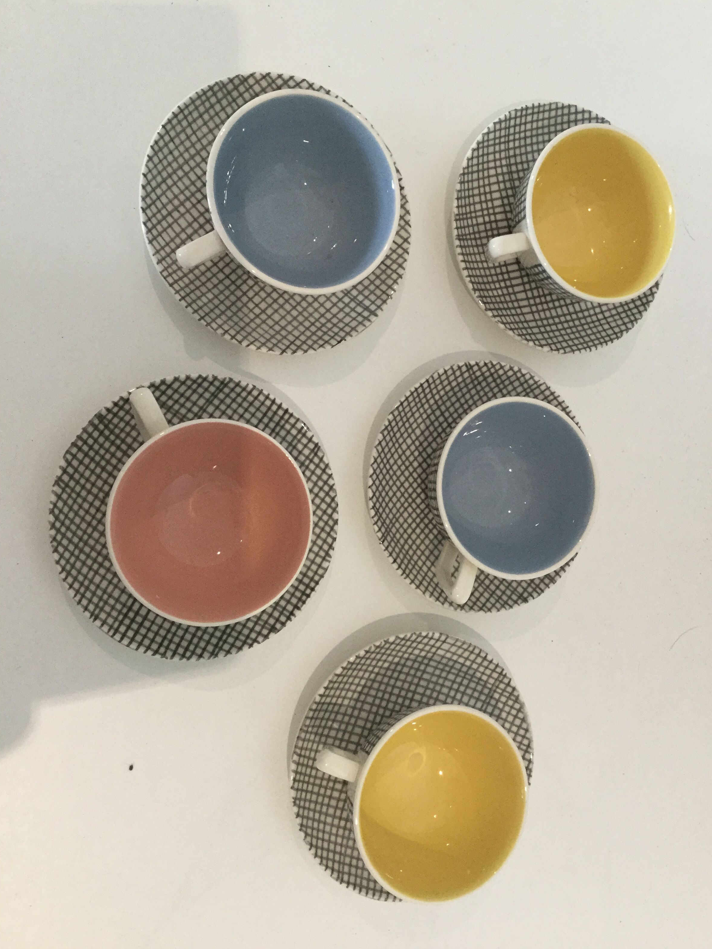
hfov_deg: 44.2
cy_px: 461
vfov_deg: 56.8
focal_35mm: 32
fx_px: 877
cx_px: 359
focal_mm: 3.3
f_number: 2.4
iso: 125
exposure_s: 1/33
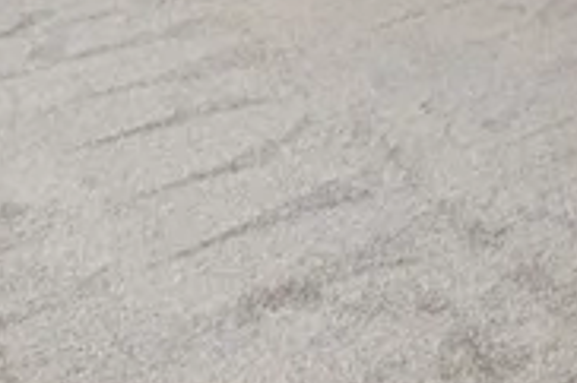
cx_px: 379
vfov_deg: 16.5
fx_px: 961
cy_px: -405
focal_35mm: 60
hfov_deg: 33.2
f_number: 7.1
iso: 320
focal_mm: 13
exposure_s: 1/30
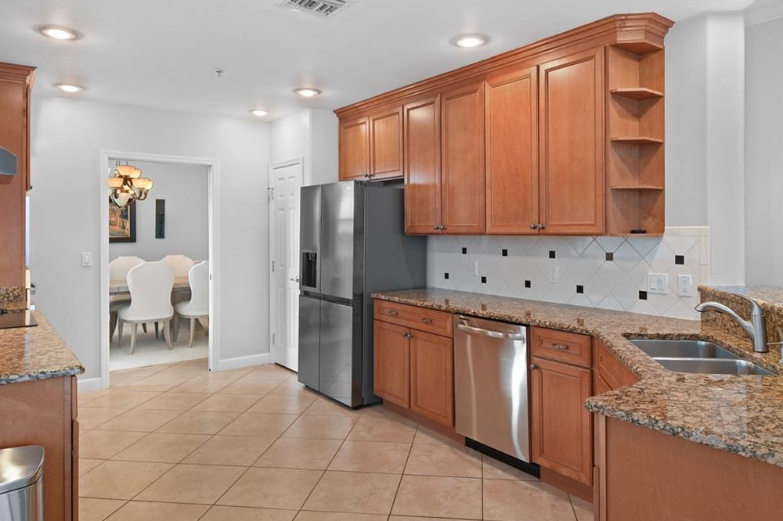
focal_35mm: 24
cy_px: 226
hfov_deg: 73.6
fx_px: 522
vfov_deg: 52.9
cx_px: 428
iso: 100
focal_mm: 10
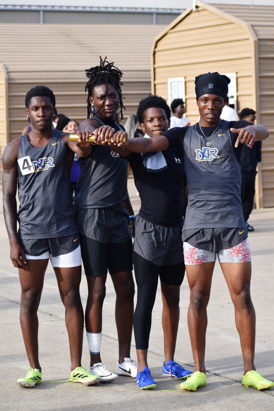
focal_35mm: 105
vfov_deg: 19.5
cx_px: 137
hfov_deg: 13.0
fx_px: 1198
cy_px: 206
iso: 220
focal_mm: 70
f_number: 5.6
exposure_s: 1/500
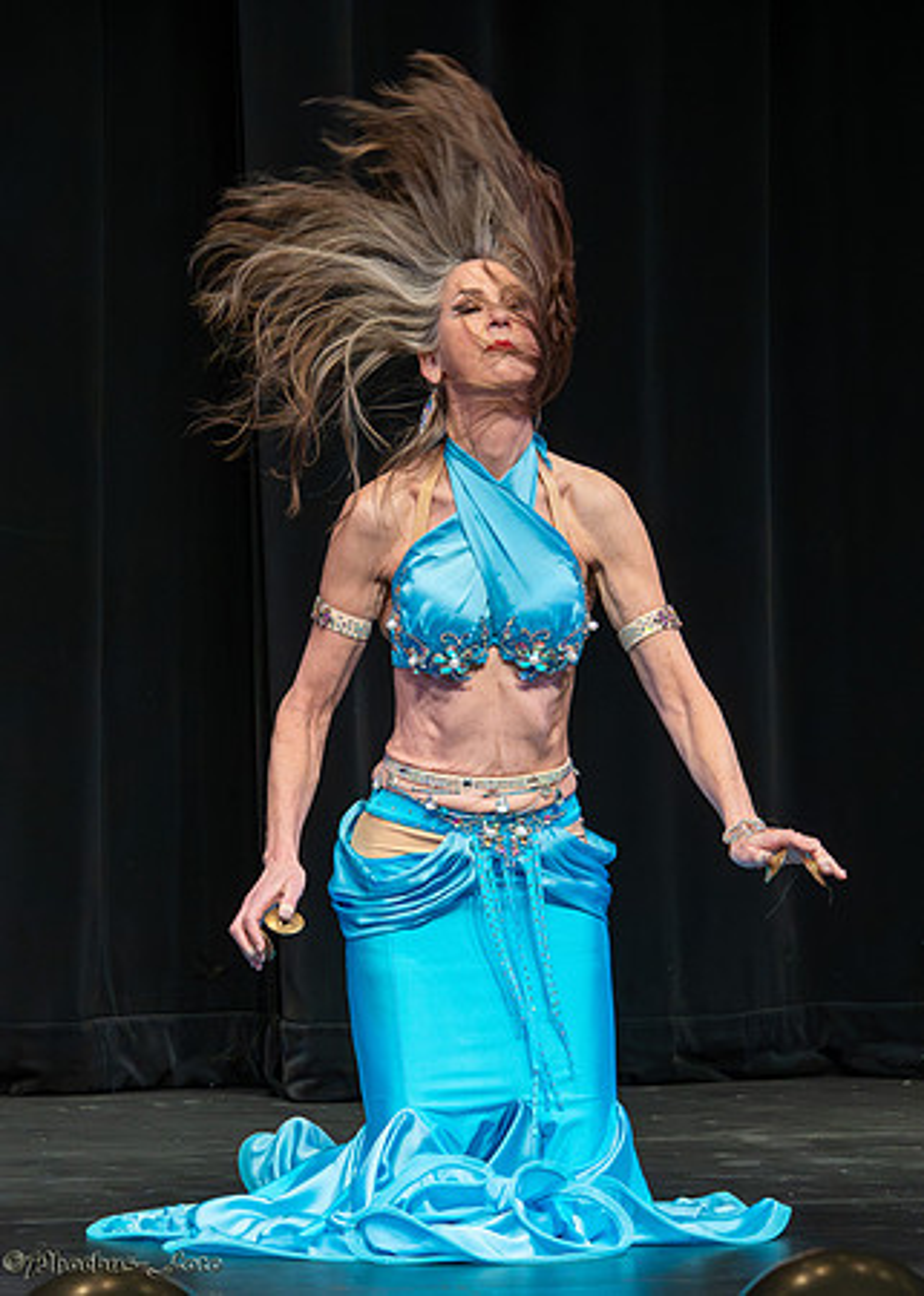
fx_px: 7939
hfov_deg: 6.7
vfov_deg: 9.3
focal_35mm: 216
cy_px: 634
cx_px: 336
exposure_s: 1/400
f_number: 8
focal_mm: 140
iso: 8000
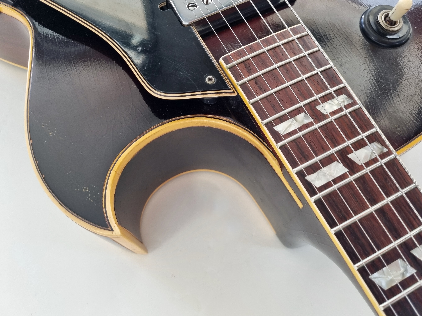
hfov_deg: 67.3
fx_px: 317
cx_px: 211
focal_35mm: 26
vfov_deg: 53.1
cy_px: 158
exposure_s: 1/100
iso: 125
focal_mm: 5.4
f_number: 1.8
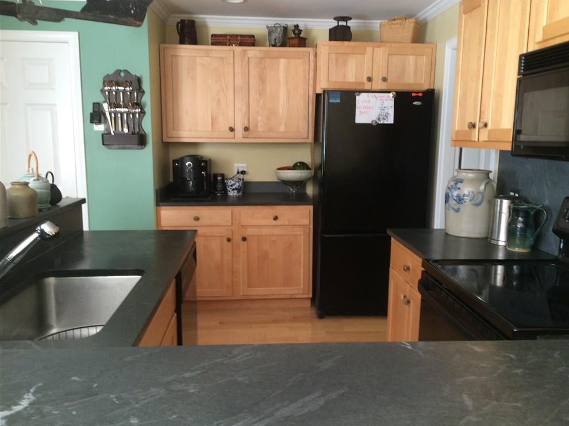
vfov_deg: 46.8
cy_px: 208
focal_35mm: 30
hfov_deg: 60.0
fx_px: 493
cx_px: 294
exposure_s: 1/30
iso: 160
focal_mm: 4.15
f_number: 2.2
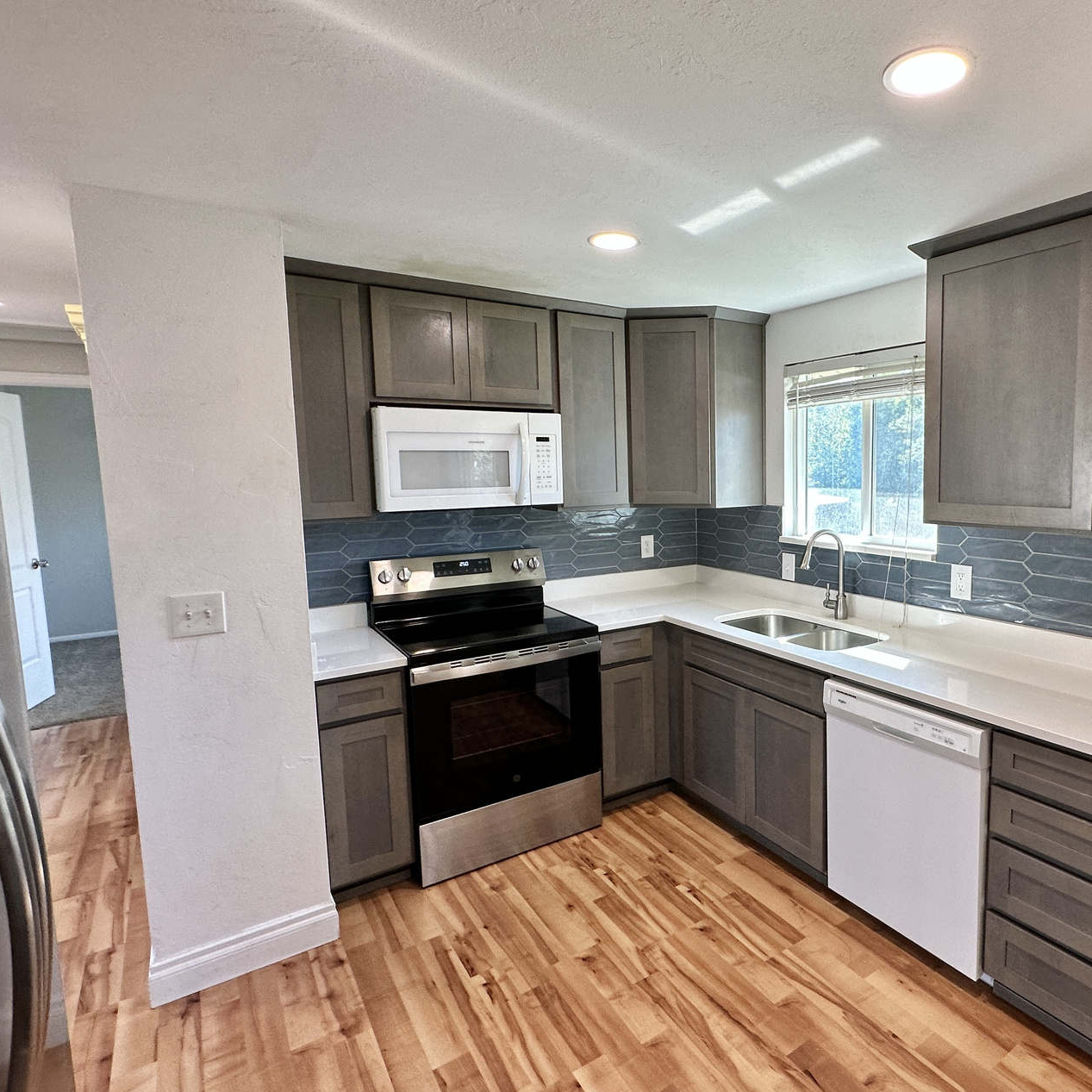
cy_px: 538
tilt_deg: -5.2
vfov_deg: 74.8
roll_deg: -0.1
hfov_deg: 72.6
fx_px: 714
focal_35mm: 20
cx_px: 727
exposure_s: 1/120
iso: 125
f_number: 2.2
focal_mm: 2.22
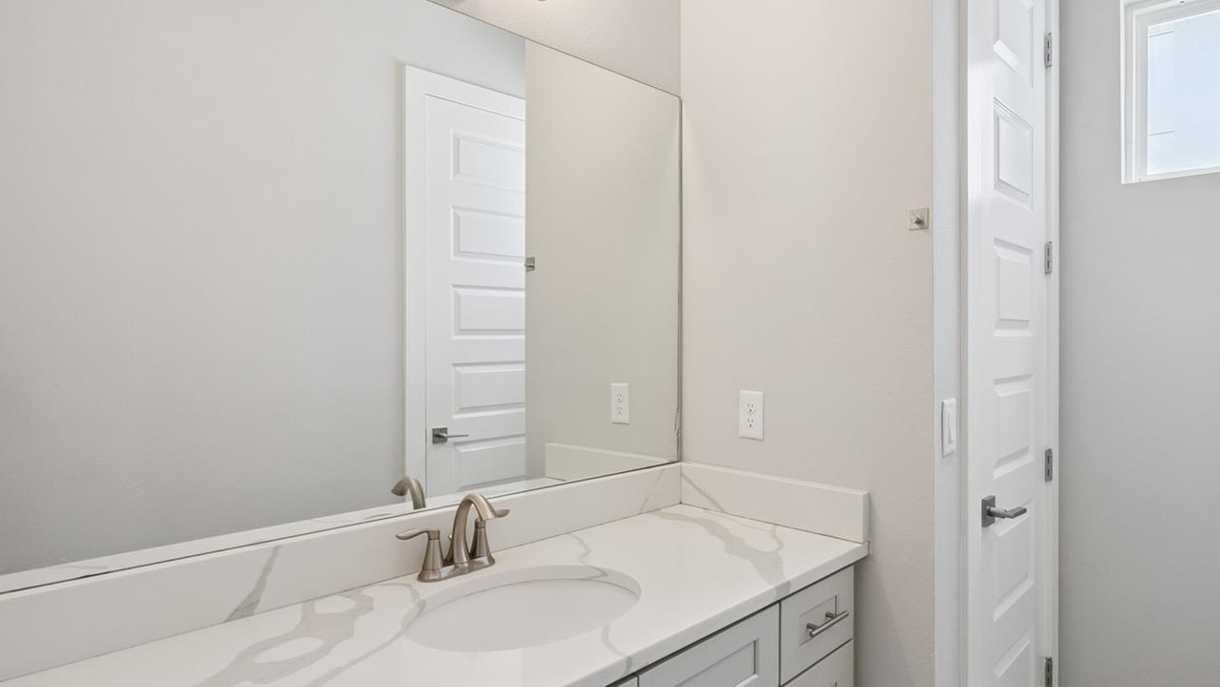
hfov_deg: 83.4
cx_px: 686
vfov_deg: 53.6
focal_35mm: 21
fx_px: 679
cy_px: 326
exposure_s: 1/50
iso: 800
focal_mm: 16
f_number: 9
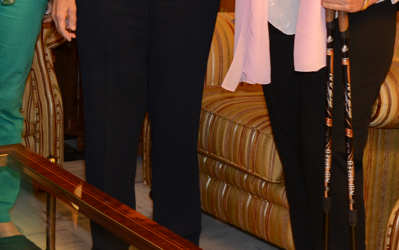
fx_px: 1273
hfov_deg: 16.2
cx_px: -216
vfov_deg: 11.0
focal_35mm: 117
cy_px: -36
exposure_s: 1/60
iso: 800
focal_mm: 29
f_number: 3.5
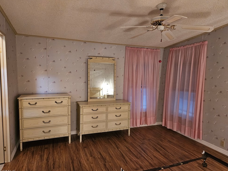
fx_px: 158
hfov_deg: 71.6
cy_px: 87
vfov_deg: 56.8
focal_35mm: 24
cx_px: 113
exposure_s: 1/30
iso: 500
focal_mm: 5.4
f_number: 1.8
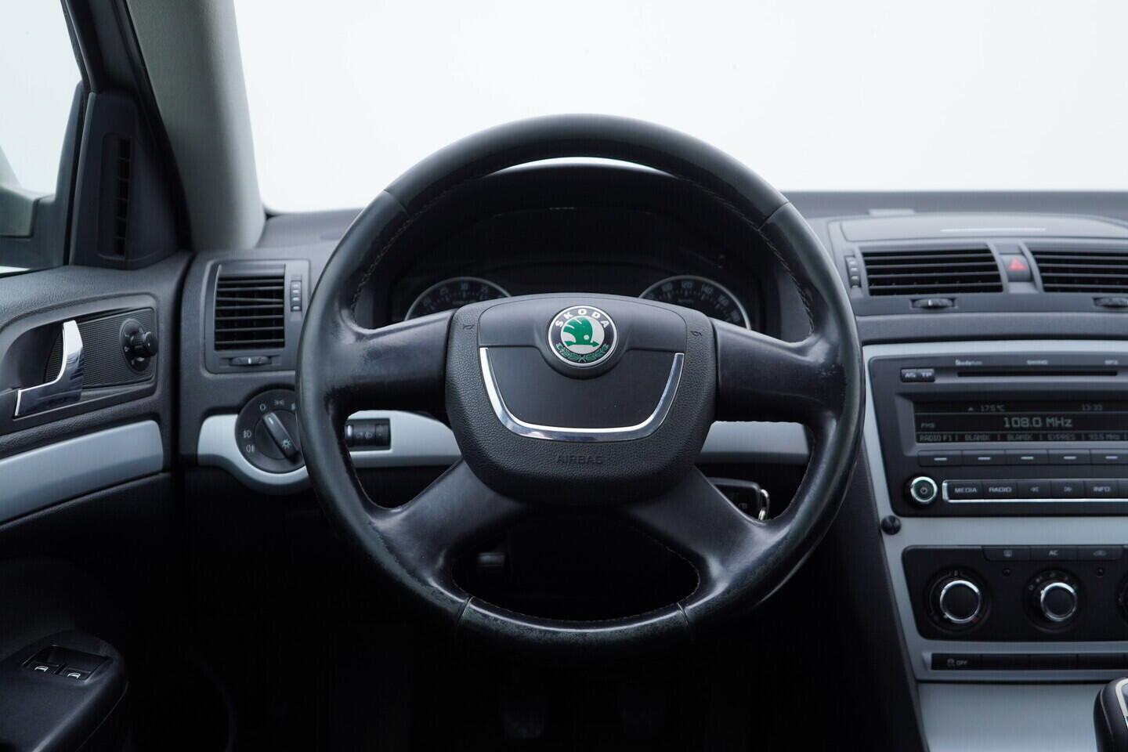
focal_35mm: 36
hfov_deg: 53.1
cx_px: 564
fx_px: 1128
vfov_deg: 36.9
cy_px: 376
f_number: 3.2
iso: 125
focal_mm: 24
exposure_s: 1/50
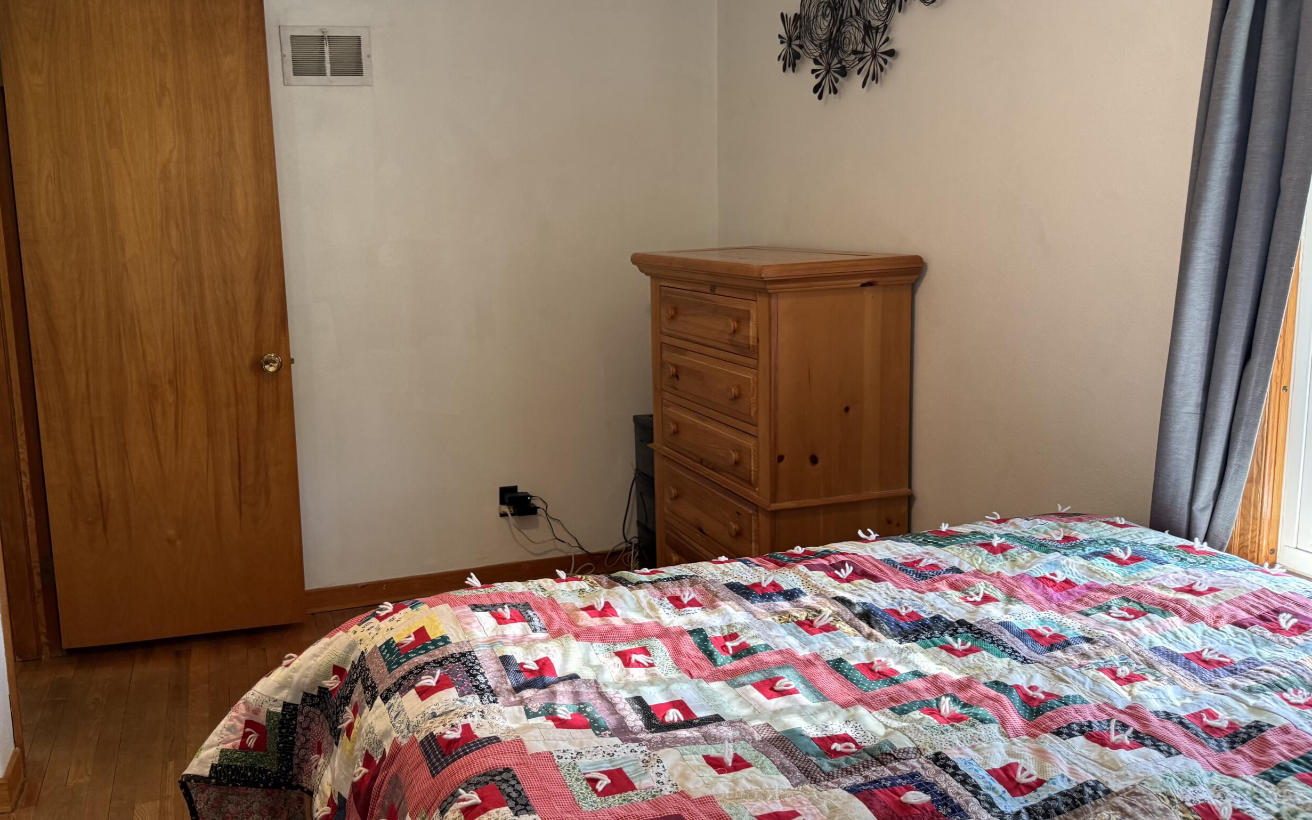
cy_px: 369
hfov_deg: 60.7
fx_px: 1108
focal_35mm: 31
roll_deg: +2.1
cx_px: 525
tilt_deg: -8.4
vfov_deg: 40.6
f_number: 1.78
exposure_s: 1/60
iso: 200
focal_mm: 6.76
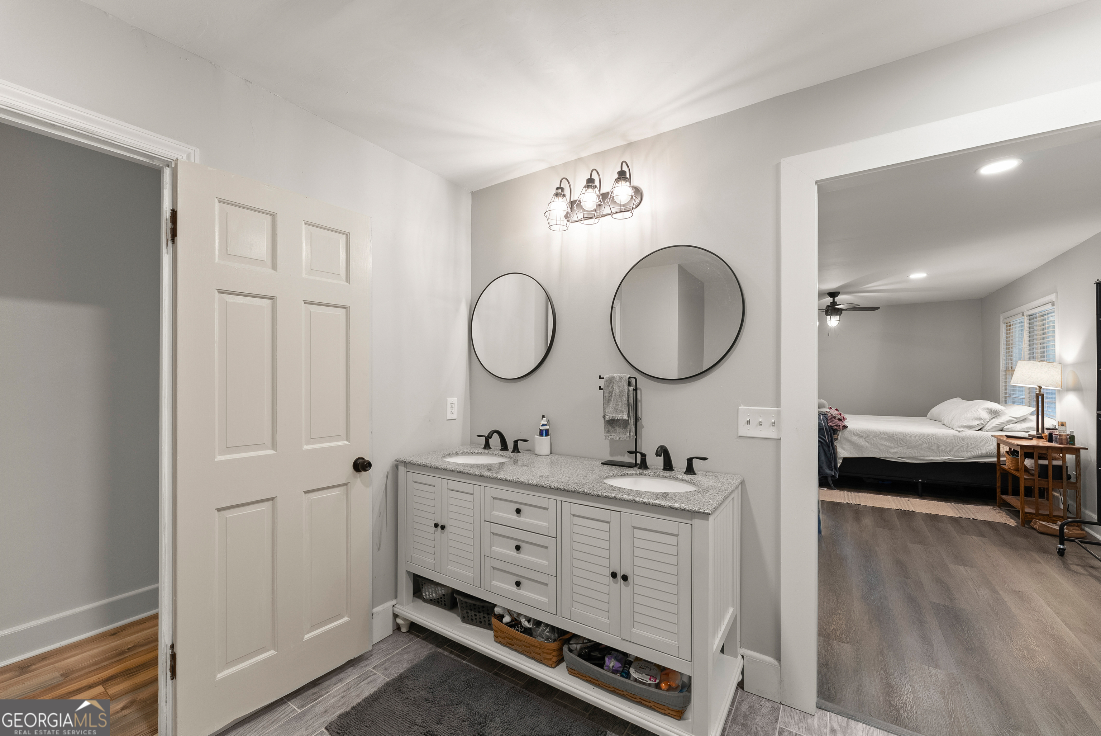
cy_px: 368
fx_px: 428
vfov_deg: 81.3
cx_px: 550
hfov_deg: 104.2
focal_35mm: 14
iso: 640
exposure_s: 1/3
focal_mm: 14
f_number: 7.1
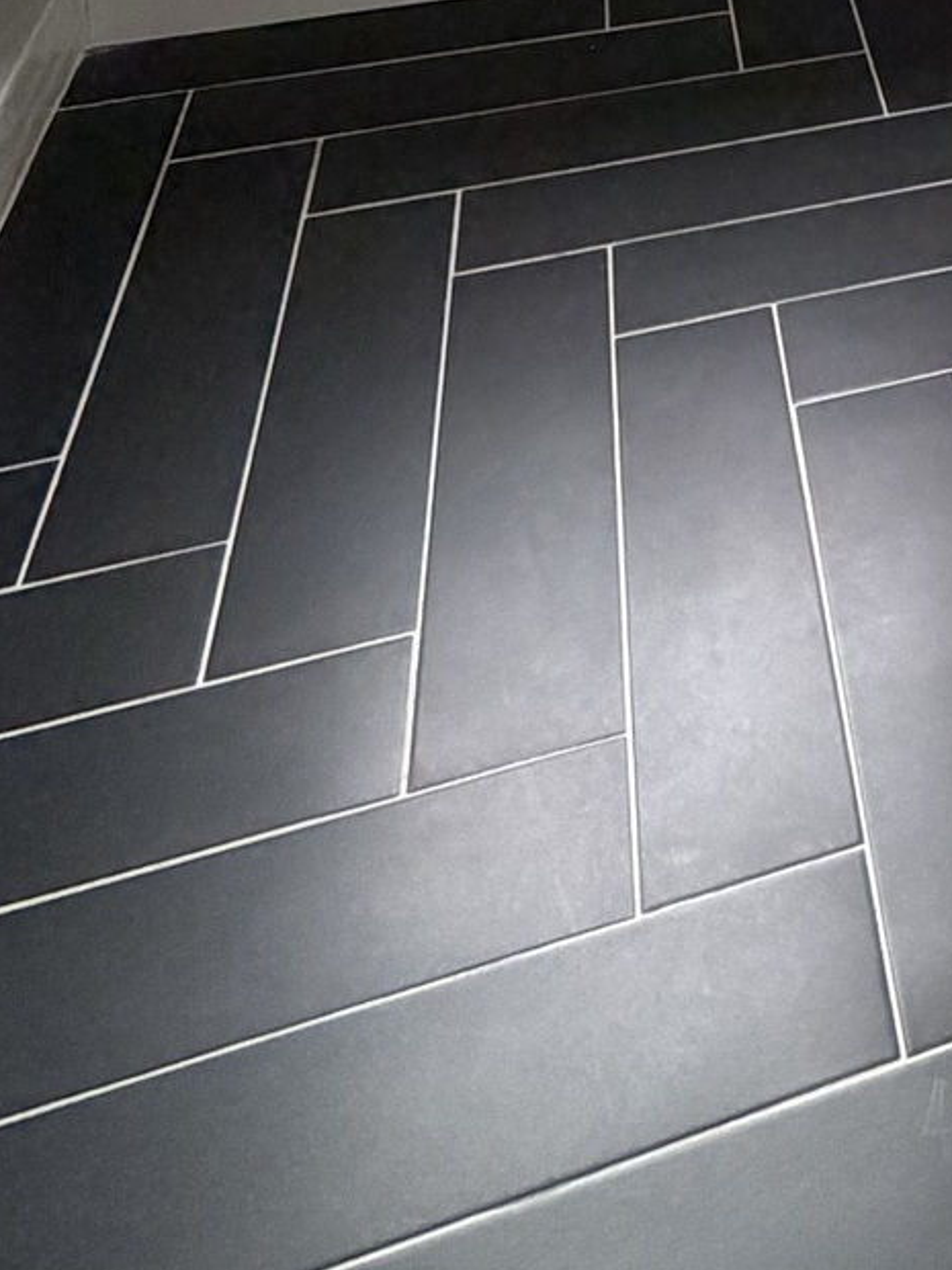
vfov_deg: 24.6
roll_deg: -2.2
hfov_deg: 23.9
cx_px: 1306
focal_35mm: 52
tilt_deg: -3.4
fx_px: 1907
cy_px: -795
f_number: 2.2
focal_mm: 2.22
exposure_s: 1/60
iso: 320
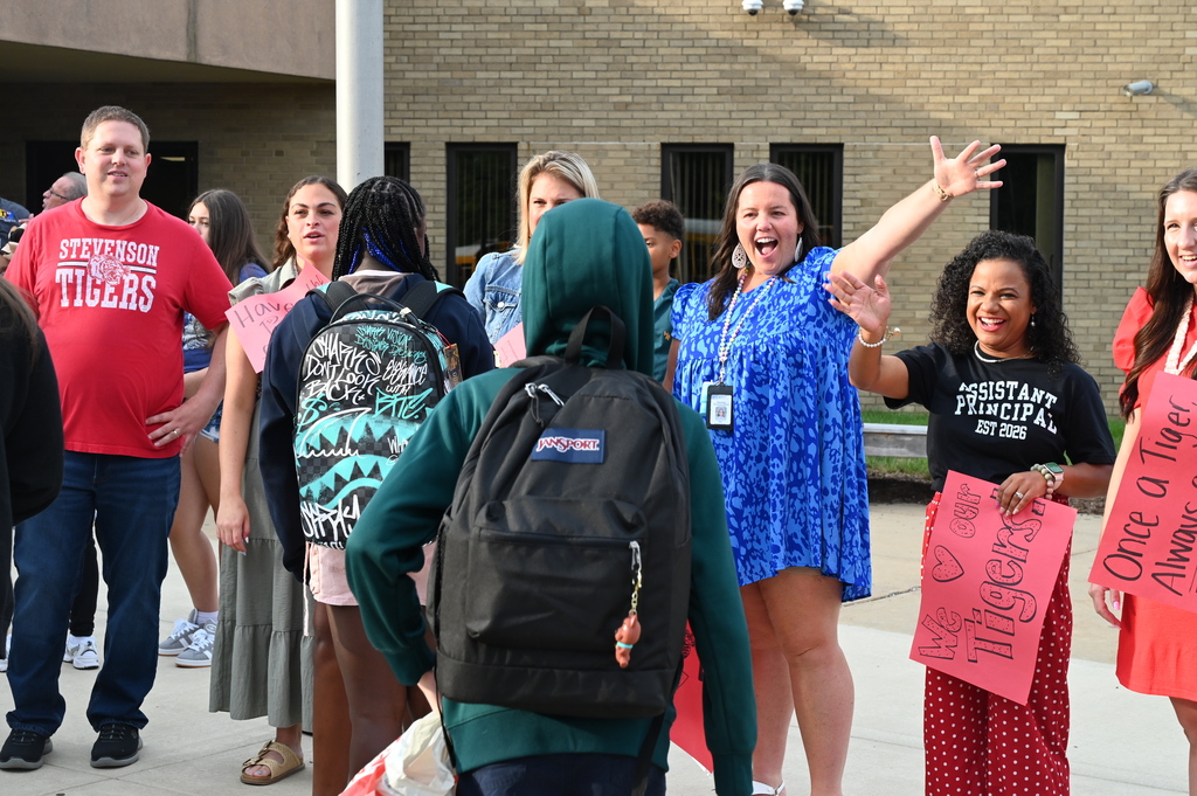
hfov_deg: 32.4
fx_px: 2060
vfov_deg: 21.9
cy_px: 398
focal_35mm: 62
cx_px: 598
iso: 800
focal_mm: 62
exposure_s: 1/320
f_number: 9
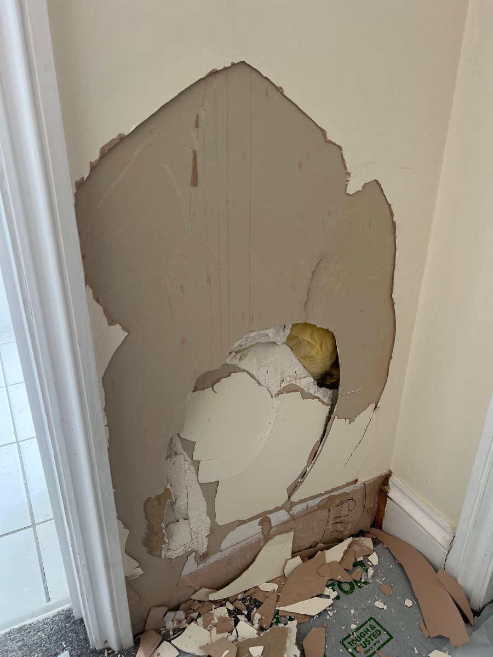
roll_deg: -0.9
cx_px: 246
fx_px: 494
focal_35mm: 26
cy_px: 328
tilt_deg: -25.3
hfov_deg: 53.1
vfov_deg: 67.3
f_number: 1.5
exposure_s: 1/121
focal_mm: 5.7
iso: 80
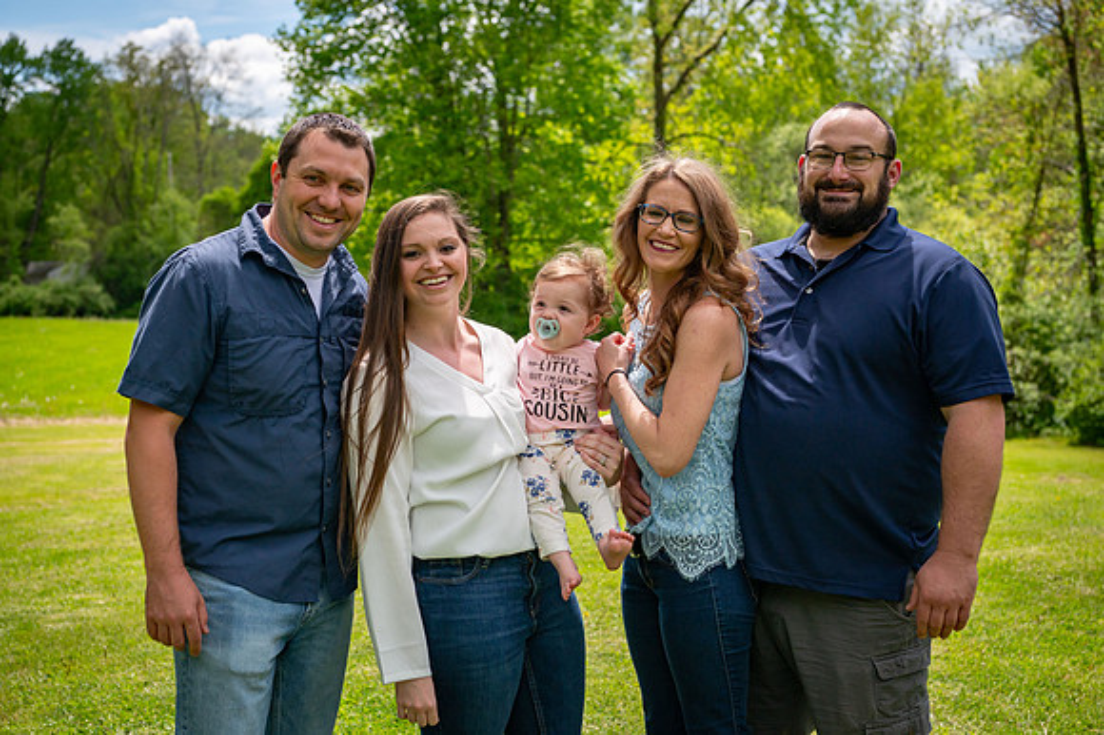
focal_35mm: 55
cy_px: 368
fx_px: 1686
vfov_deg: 24.6
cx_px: 552
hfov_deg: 36.3
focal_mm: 55
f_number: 5
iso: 400
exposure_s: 1/5000
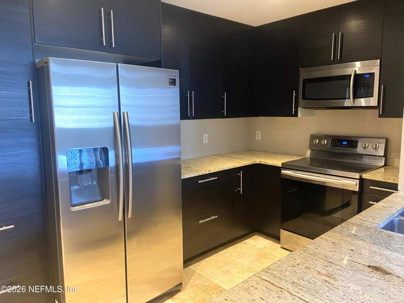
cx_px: 202
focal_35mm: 26
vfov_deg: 53.1
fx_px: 303
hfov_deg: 67.3
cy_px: 152
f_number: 1.8
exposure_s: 1/40
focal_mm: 4.25
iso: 400
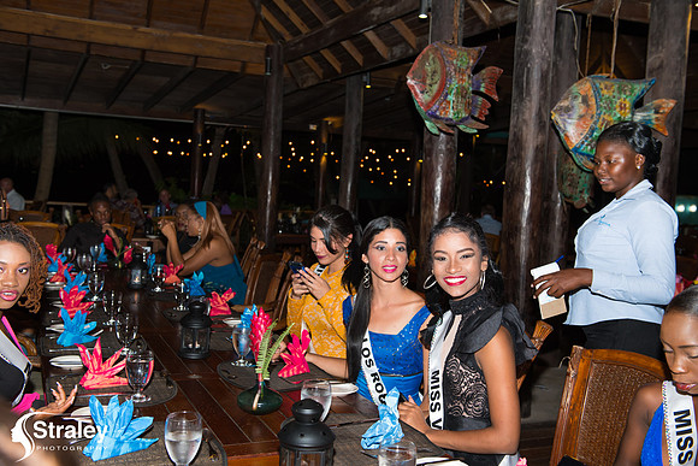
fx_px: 737
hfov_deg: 50.7
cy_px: 233
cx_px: 349
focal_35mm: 38
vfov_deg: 35.1
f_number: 5.6
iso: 400
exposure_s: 1/100
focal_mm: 38
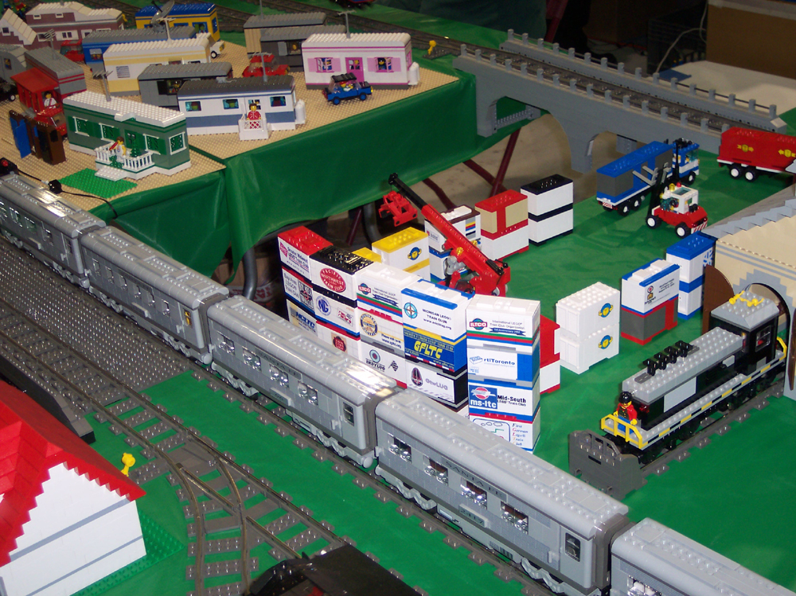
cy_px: 298
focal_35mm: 51
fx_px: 1172
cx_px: 398
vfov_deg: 28.5
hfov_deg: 37.5
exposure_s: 1/30
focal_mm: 10.7
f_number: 3.4
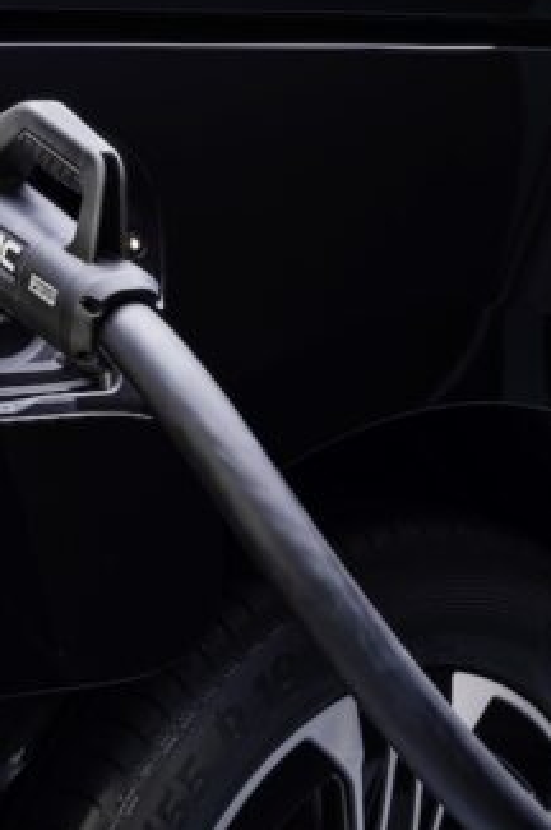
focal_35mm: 101
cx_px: 23
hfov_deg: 13.4
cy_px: 291
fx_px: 2324
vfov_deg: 20.2
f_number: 7.1
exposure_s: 5
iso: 100
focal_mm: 40
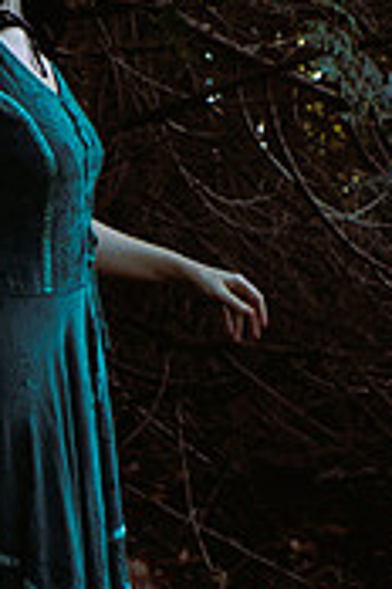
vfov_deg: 21.8
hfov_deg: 14.6
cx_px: 84
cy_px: 423
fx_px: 1519
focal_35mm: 93
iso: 400
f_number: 5
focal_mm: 24
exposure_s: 1/60
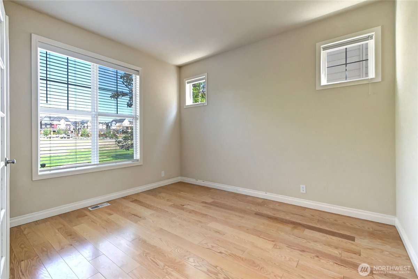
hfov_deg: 100.4
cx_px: 209
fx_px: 174
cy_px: 140
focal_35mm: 15
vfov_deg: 77.3
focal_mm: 10
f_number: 11
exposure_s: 1/10
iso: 3200
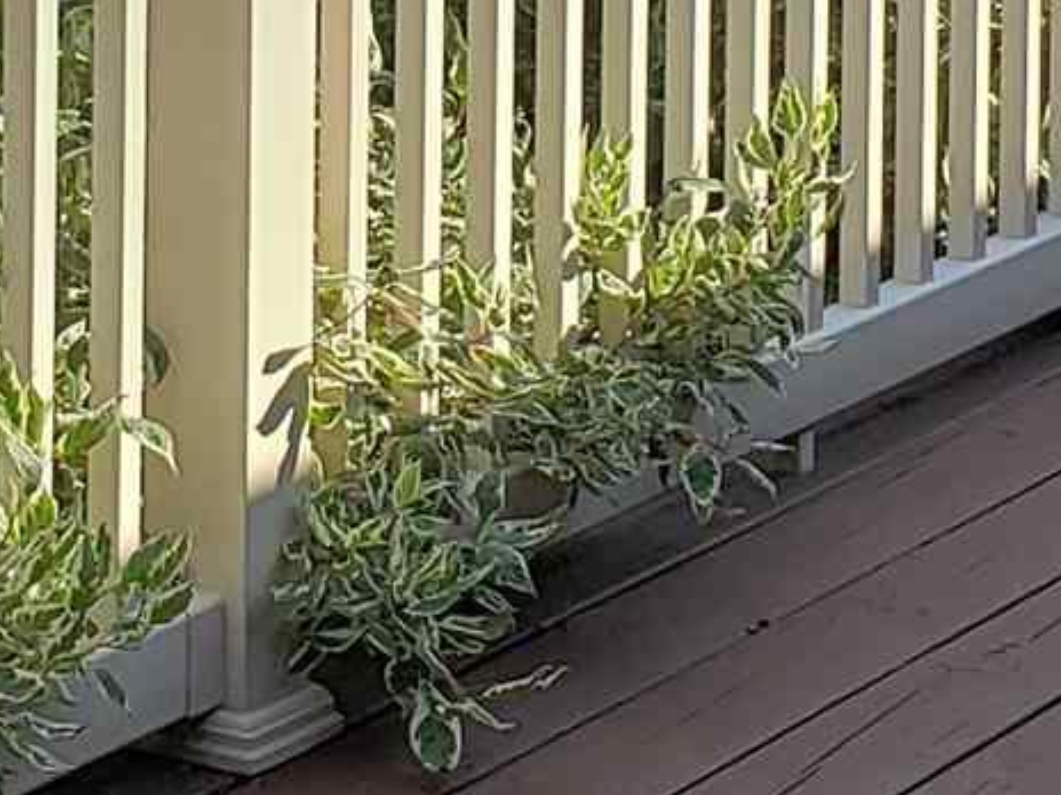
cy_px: -480
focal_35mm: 172
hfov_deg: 11.5
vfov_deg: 8.4
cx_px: 311
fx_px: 5272
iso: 50
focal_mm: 4.3
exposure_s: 1/1222
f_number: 2.4
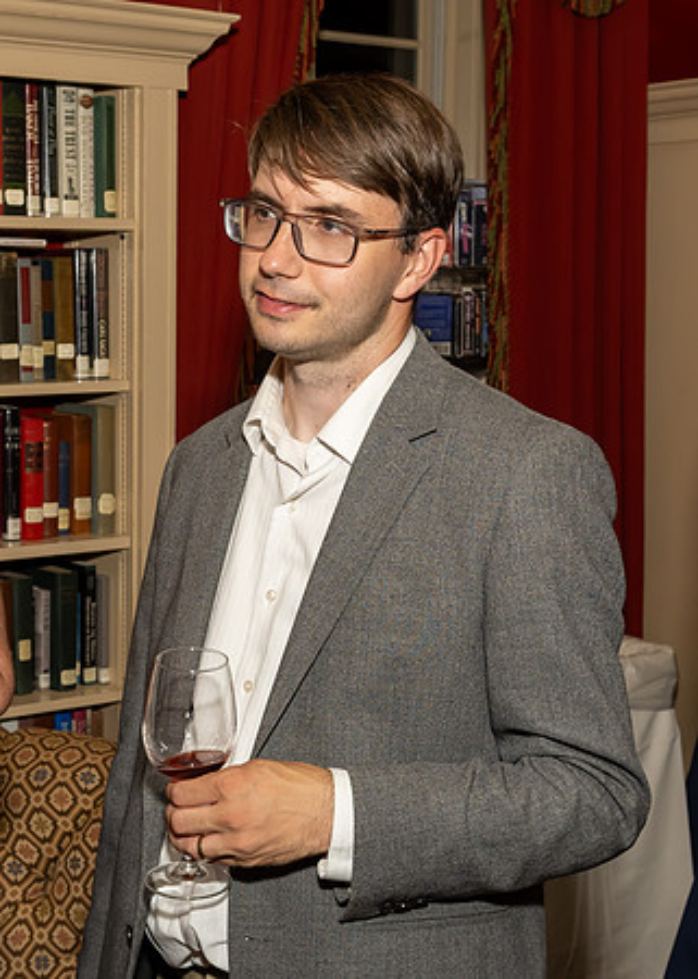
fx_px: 1719
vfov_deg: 31.8
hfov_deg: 22.9
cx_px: 296
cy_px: 524
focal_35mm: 62
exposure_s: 1/250
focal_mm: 24
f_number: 7.1
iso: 500
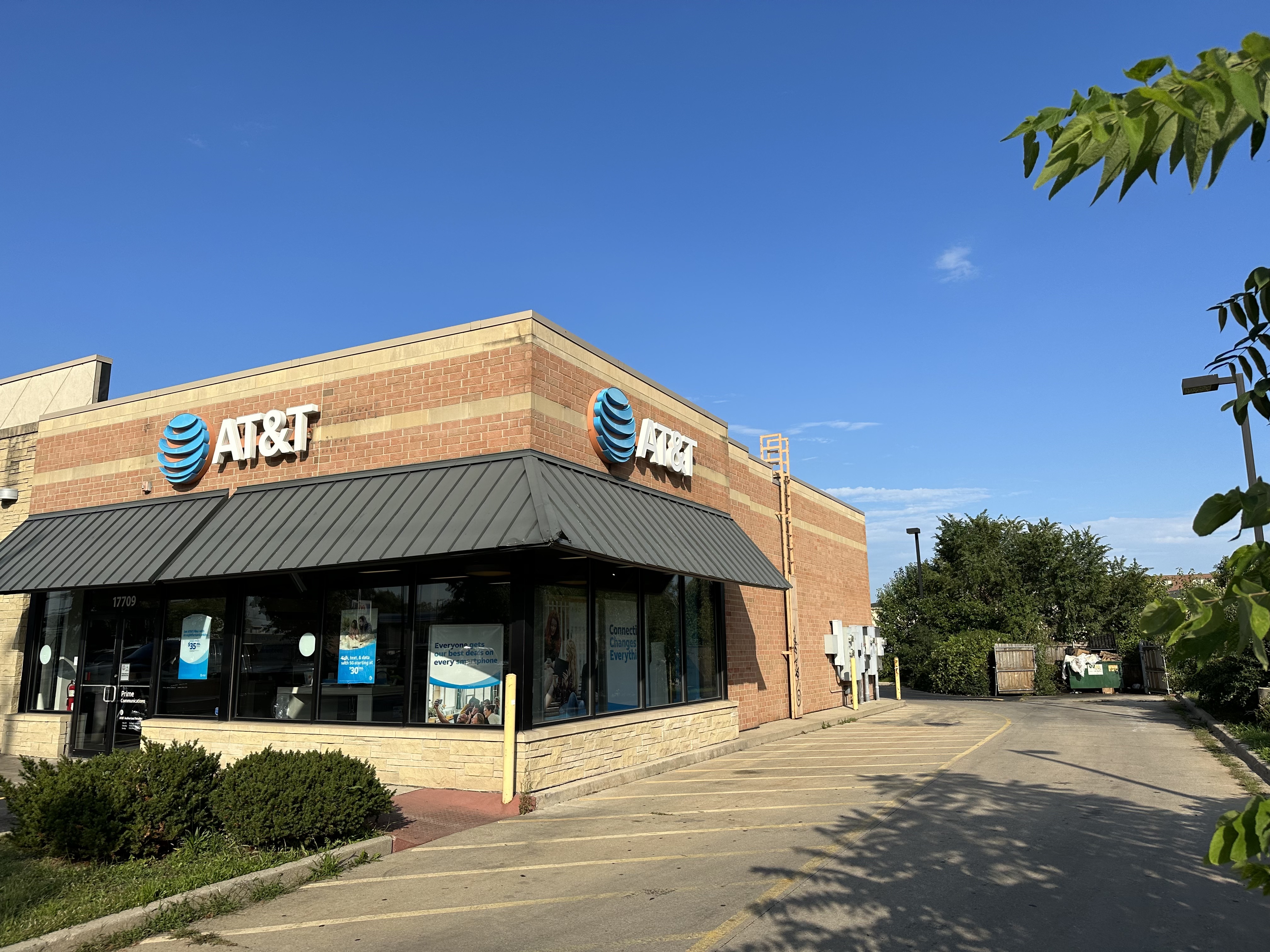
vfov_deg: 56.8
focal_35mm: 24
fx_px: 881
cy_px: 476
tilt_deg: +9.5
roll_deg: +1.1
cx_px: 635
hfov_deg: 71.6
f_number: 1.78
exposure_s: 1/5525
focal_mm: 6.86
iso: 80
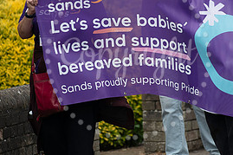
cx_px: 128
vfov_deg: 3.2
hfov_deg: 4.8
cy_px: 56
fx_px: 2794
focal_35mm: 432
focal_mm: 200
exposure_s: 1/1250
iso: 250
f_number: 3.2
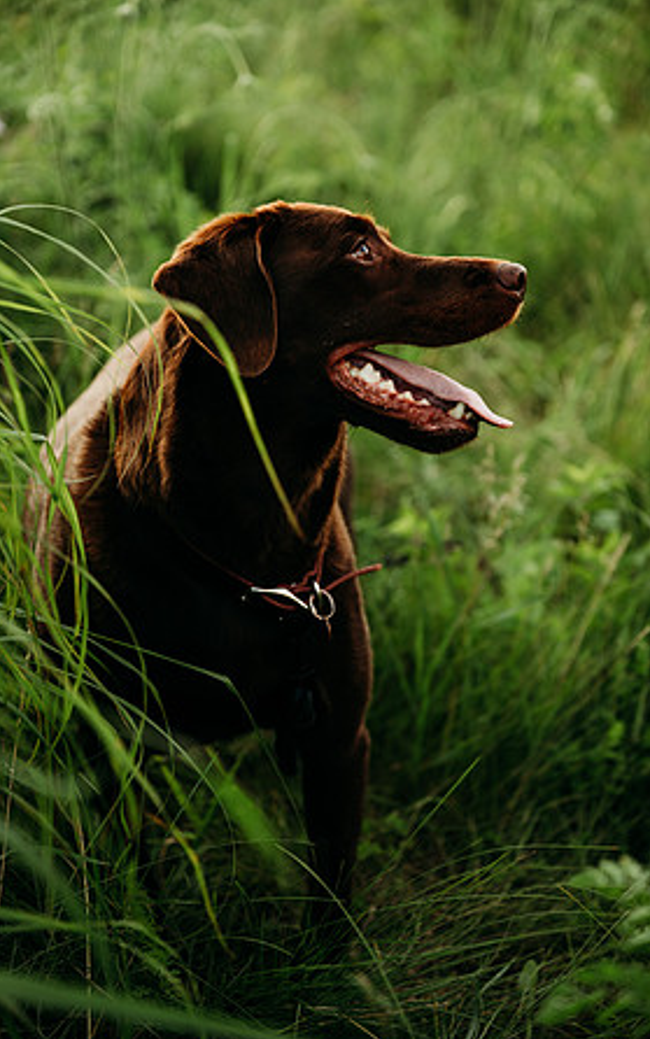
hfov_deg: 18.1
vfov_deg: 28.6
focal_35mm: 72
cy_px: 517
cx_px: 328
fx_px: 2039
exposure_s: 1/400
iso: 250
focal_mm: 70
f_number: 3.2
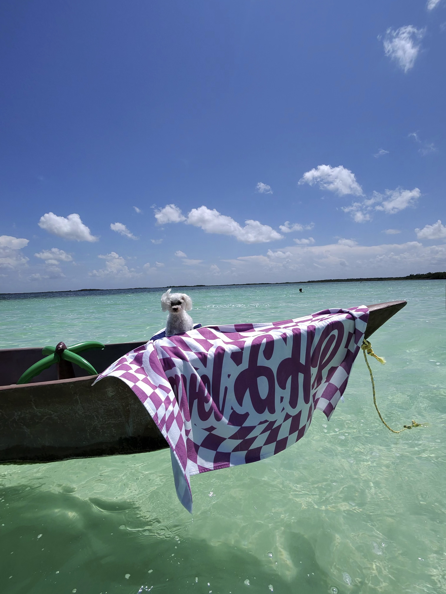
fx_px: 223
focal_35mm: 13
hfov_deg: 89.9
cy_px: 297
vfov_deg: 106.2
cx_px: 223
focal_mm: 2.24
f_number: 2.2
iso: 54
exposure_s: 1/1250
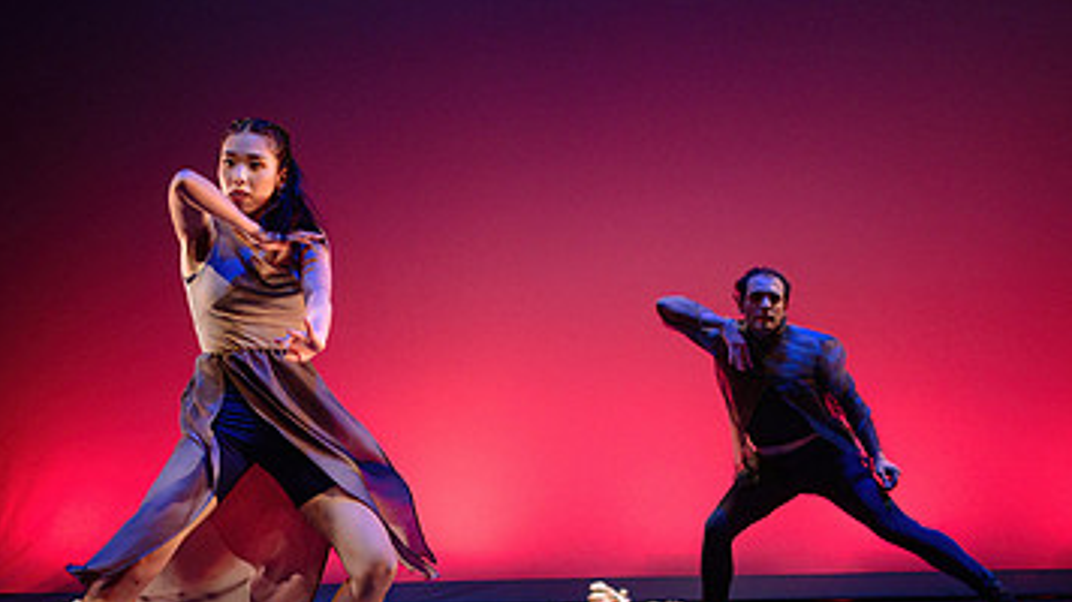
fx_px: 1421
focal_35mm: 50
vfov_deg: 23.9
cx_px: 540
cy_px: 386
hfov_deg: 41.3
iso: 1000
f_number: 1.4
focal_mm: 24
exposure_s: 1/400
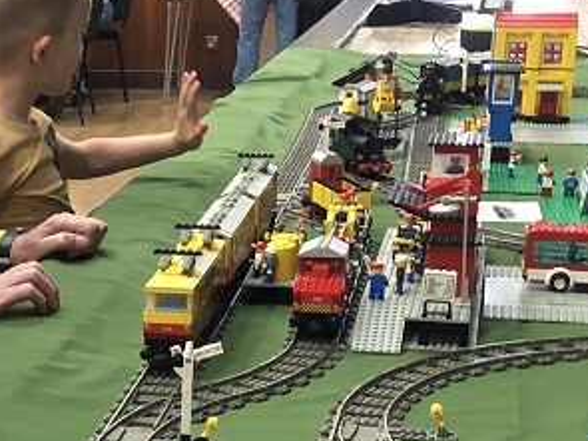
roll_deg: +0.6
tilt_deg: -17.6
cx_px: -76
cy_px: 383
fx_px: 1613
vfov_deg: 15.4
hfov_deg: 19.7
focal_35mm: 95
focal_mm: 3.99
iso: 100
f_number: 1.8
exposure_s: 1/14
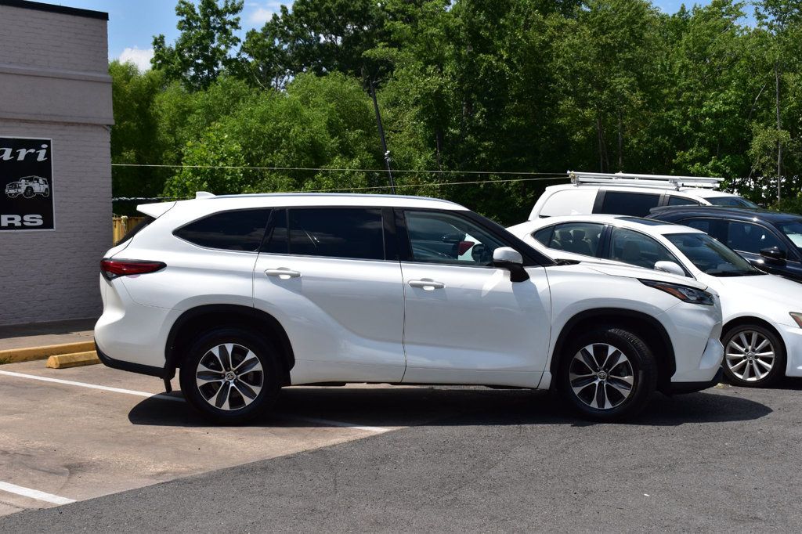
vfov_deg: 25.7
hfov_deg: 37.9
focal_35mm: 52
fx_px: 1169
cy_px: 267
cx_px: 401
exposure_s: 1/500
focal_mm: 35
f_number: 11
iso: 200
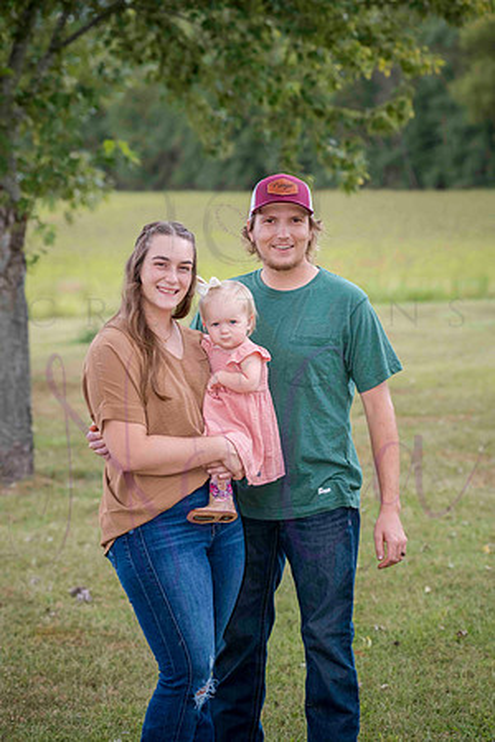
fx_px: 2062
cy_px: 371
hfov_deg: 13.7
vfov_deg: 20.4
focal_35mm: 100
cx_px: 248
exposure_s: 1/320
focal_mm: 100
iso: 400
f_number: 4.5
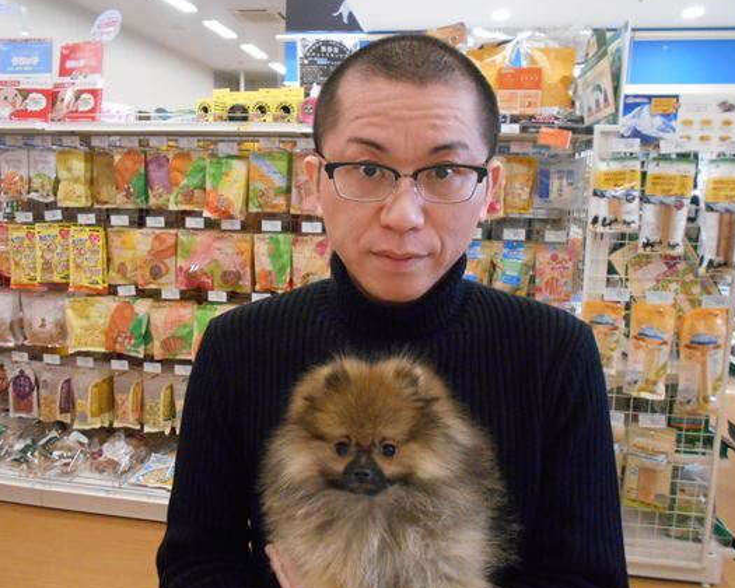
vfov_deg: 50.0
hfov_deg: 60.4
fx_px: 631
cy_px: 284
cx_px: 364
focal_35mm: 29
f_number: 3.2
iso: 800
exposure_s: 1/80
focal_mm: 4.6
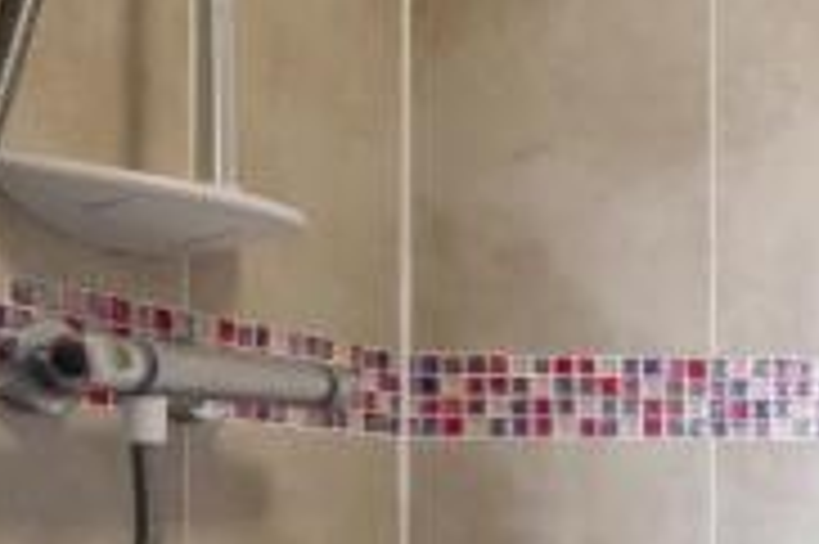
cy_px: 537
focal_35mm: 54
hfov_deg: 23.9
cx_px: 1375
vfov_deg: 24.0
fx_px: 1227
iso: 400
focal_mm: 10
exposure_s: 1/25
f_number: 8
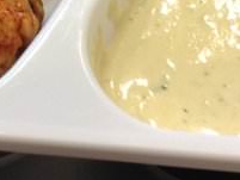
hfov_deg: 11.1
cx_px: 53
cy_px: -142
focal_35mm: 178
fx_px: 1235
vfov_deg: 8.1
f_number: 2.4
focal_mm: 4.28
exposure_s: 1/30
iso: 64
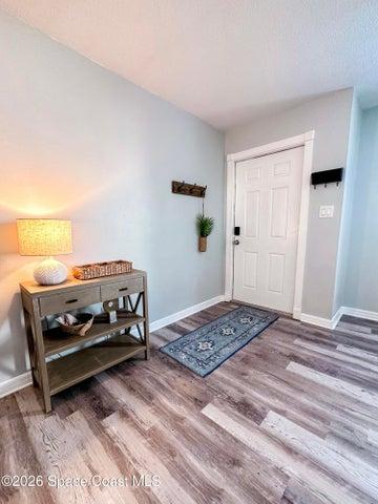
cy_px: 252
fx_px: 204
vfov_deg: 102.1
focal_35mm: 14
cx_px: 189
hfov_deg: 85.7
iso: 320
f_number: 2.2
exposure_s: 1/60
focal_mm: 2.22
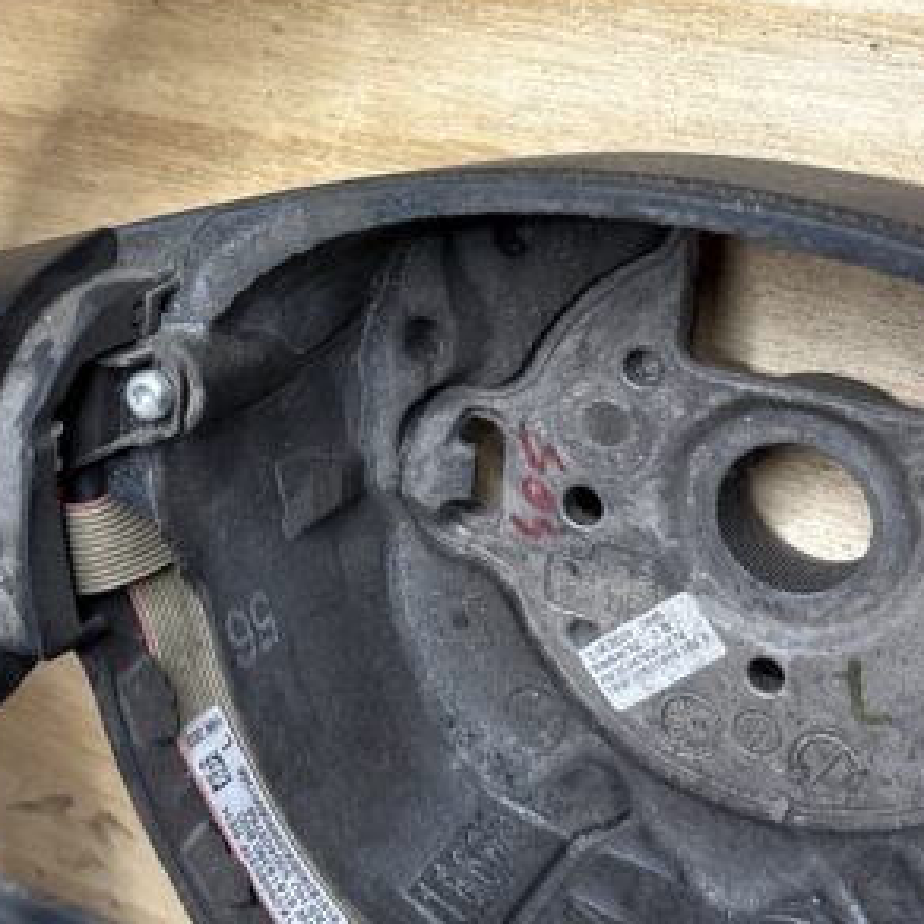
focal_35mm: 63
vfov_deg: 27.0
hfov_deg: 27.1
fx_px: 1903
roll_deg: +1.2
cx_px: 297
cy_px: 266
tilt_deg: -21.9
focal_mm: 5.96
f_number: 1.6
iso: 250
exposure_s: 1/60
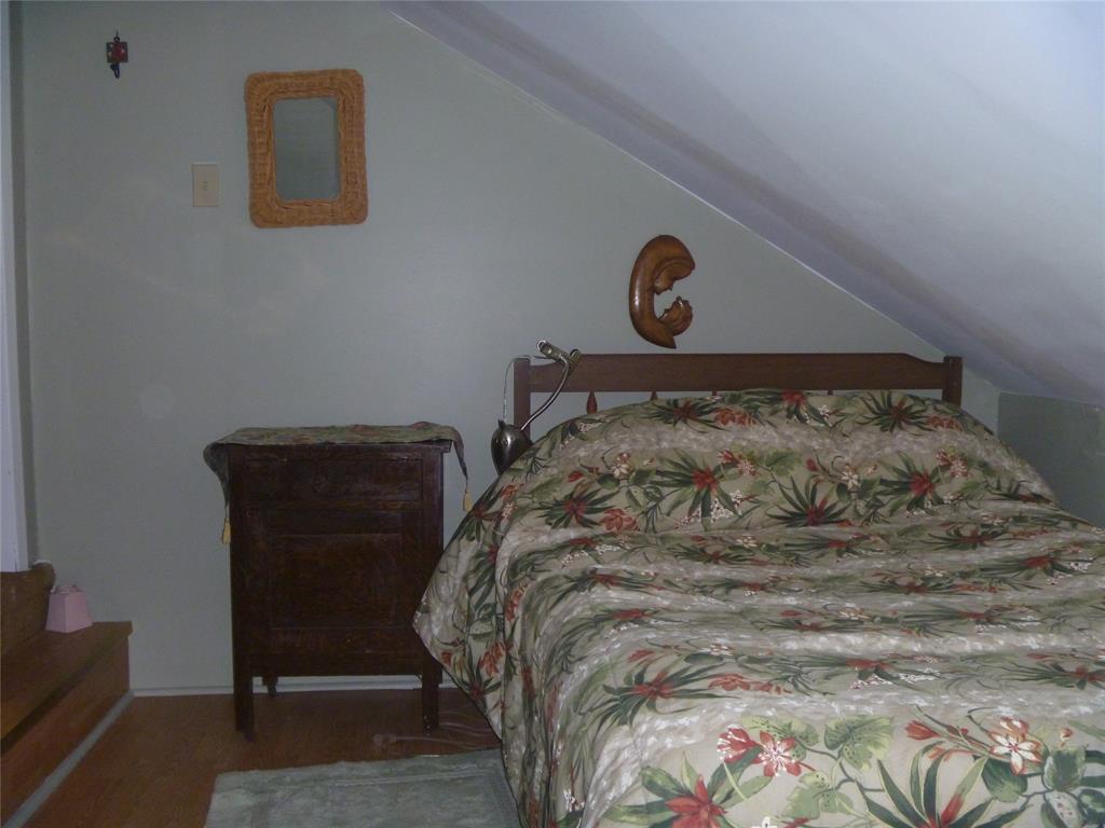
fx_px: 1117
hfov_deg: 52.6
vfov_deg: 40.7
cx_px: 552
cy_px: 414
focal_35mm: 35
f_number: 3.5
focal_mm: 6.3
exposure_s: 1/30
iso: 250
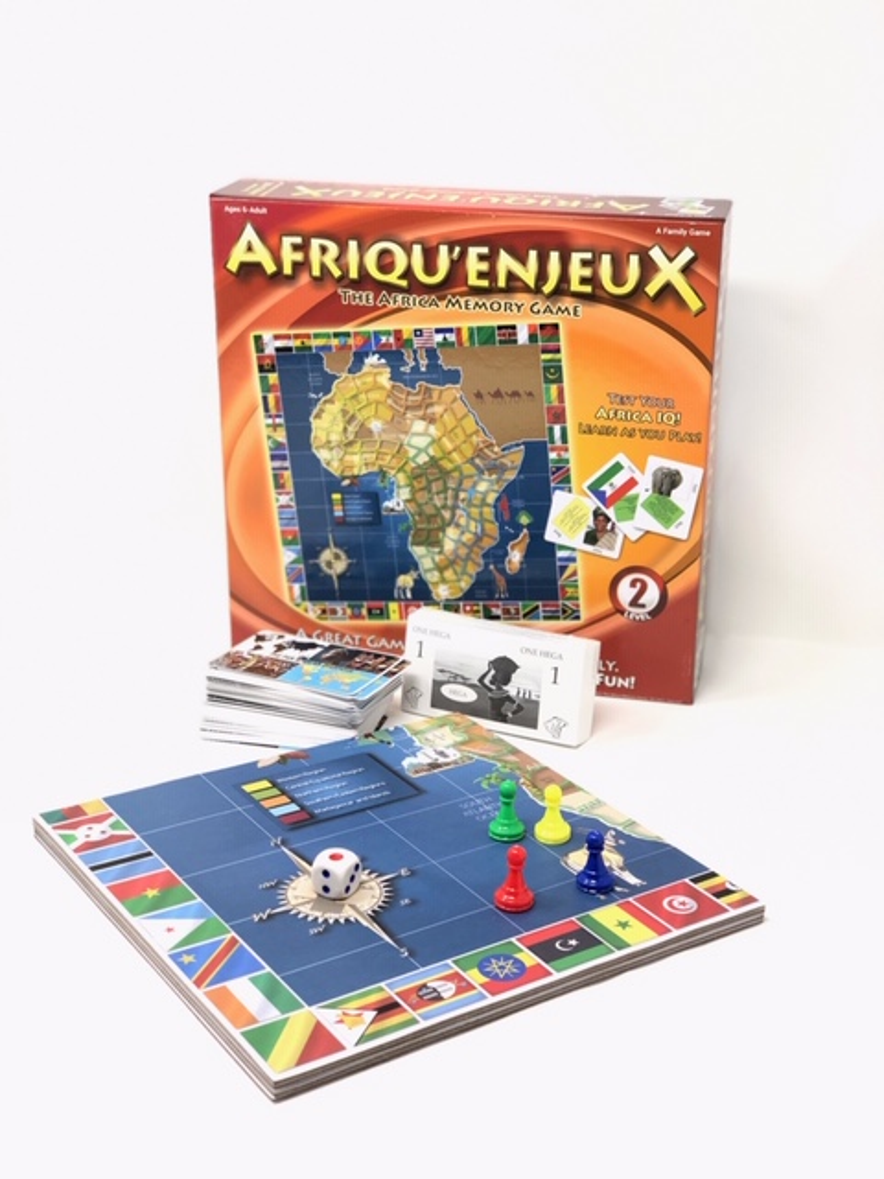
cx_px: 442
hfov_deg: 28.0
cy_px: 590
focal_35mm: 52
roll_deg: -0.1
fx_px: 1771
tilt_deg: -20.0
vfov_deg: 36.8
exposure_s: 1/60
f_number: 2.4
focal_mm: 6
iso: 50
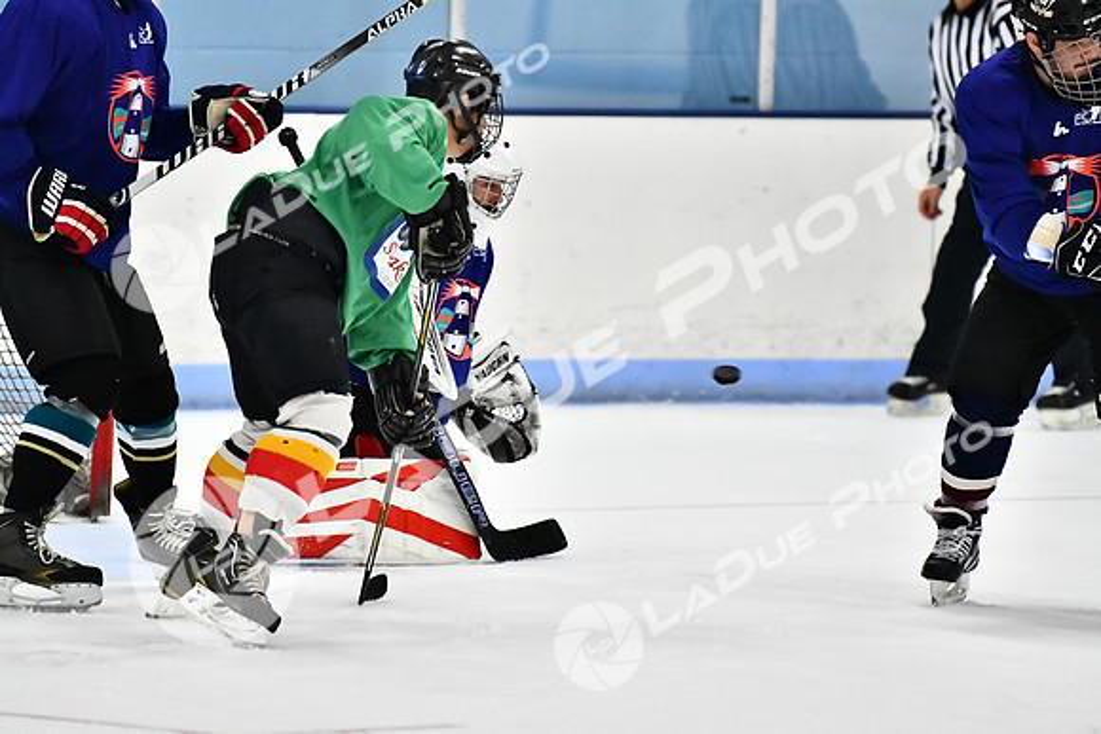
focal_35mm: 285
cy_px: 367
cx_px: 550
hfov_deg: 7.2
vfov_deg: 4.8
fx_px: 8718
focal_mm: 190
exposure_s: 1/1600
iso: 8000
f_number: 2.8
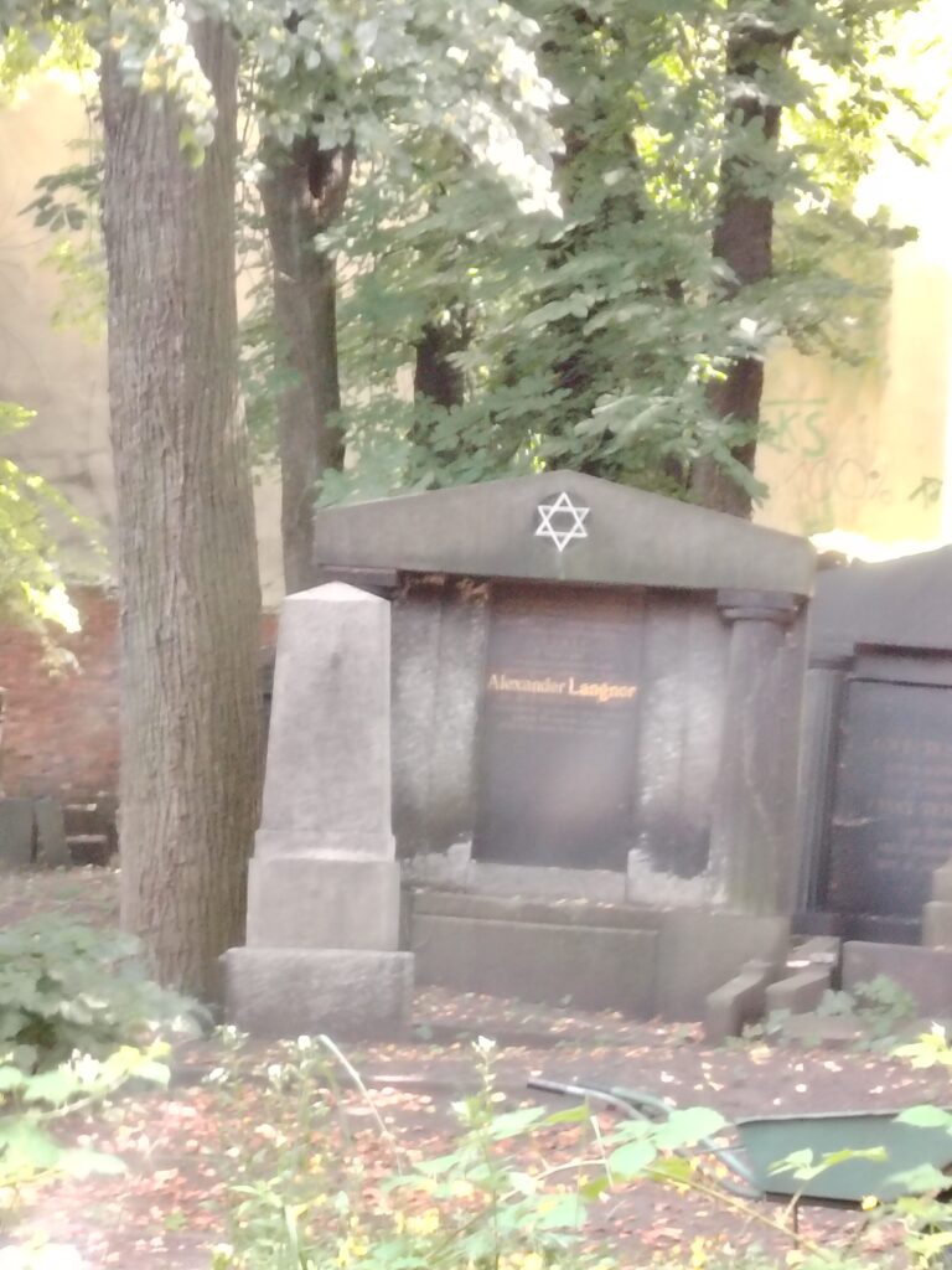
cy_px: 635
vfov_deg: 14.5
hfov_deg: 10.9
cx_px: 476
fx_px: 4987
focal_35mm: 136
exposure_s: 1/33.3
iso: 322
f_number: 1.75
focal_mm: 5.25
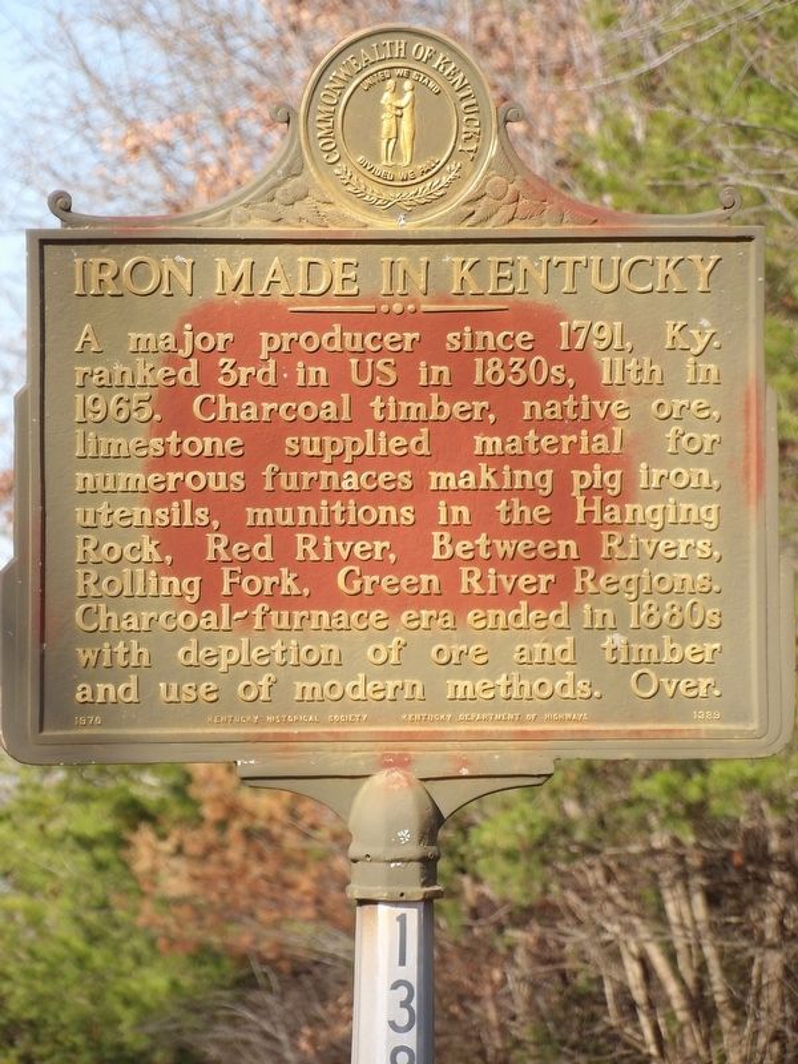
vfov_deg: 4.5
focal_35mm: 440
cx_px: 399
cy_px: 532
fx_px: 13524
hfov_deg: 3.4
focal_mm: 78.9
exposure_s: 1/335
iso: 100
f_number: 4.2
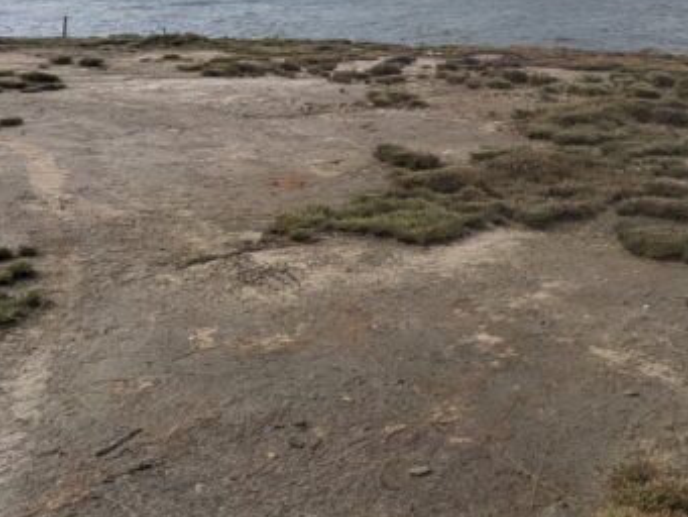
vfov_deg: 28.1
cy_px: -26
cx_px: 575
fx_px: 954
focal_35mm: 48
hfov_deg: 37.8
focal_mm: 2.35
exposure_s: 1/2732
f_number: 2.2
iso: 45
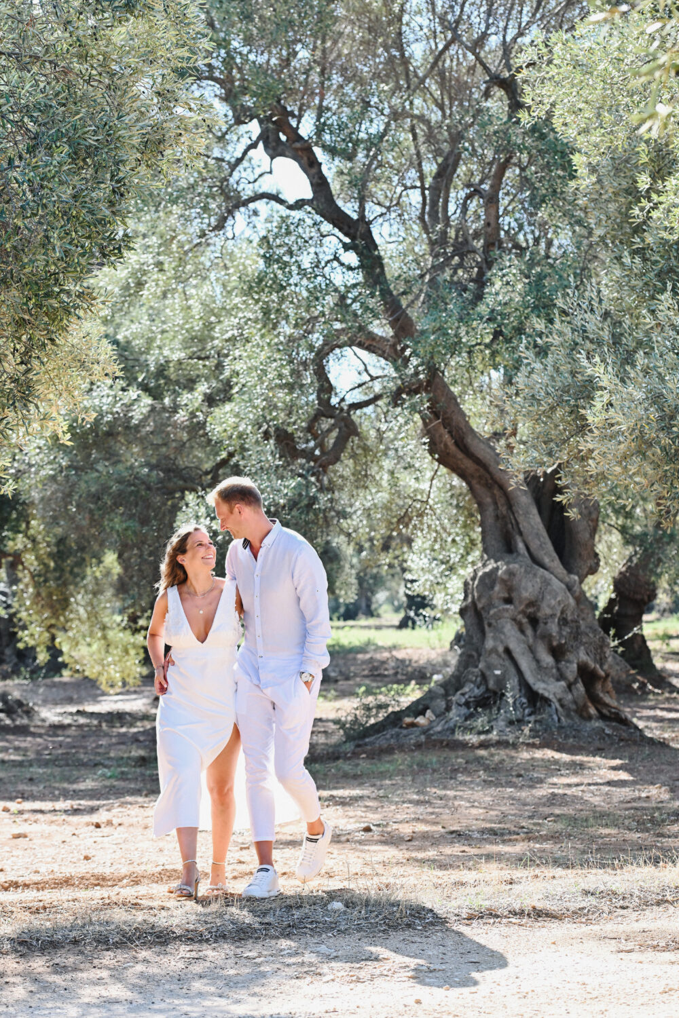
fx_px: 2603
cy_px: 509
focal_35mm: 92
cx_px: 340
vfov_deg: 22.1
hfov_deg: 14.9
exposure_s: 1/800
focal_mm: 92
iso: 800
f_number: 5
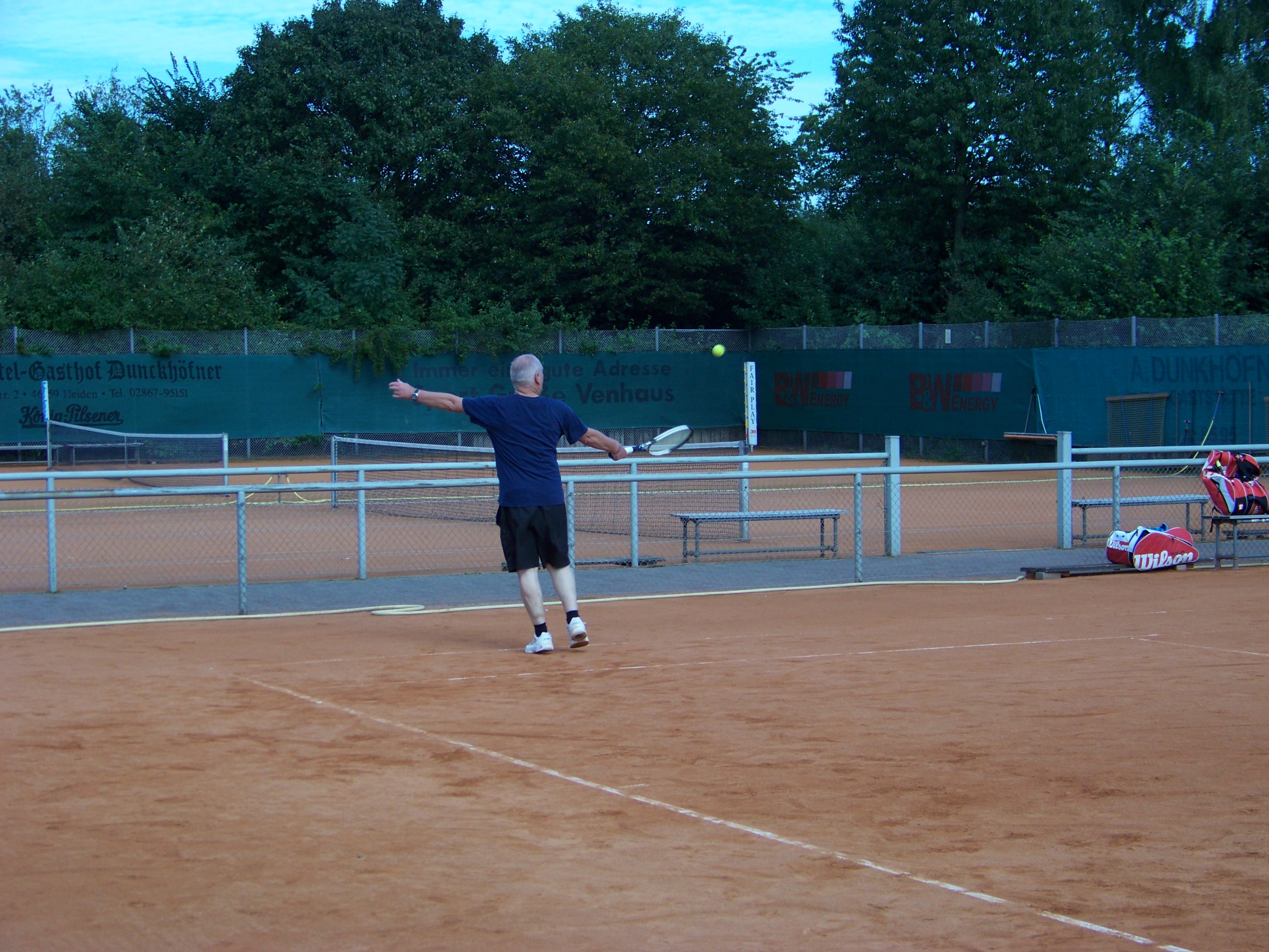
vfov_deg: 21.0
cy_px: 476
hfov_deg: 27.8
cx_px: 634
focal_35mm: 70
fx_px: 2566
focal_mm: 11.7
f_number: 3.2
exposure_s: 1/400
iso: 66
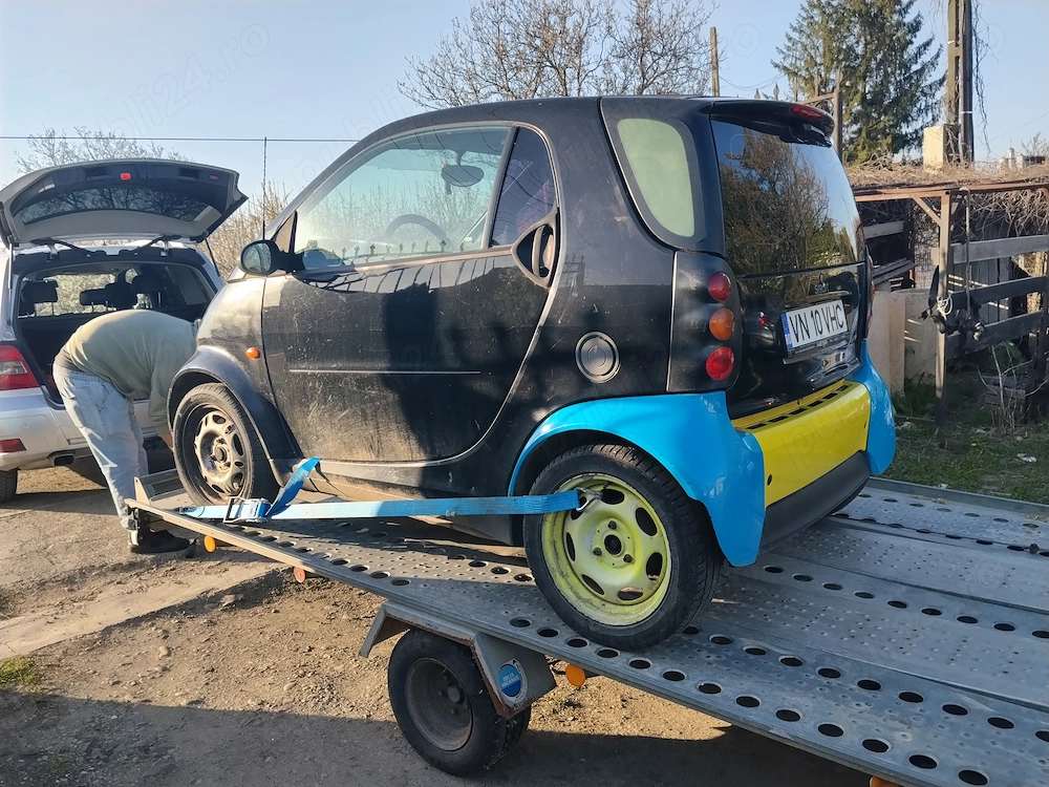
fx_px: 879
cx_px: 524
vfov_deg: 48.2
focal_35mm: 29
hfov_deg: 61.7
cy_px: 394
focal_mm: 4.22
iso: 50
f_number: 1.8
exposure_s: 1/659
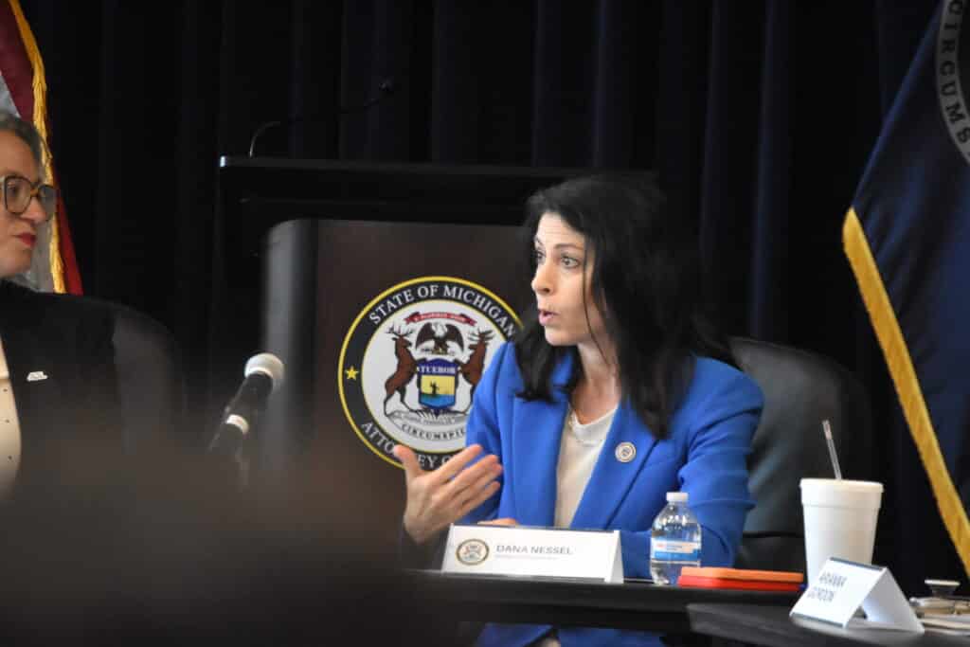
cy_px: 324
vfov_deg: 4.6
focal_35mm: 300
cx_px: 485
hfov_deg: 6.9
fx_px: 8084
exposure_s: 1/250
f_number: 5.6
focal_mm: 200
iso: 3200
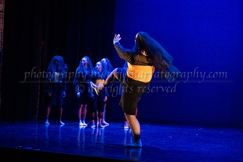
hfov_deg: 27.6
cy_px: 72
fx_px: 495
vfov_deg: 18.6
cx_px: 115
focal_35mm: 73
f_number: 2.8
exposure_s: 1/250
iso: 4000
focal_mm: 61
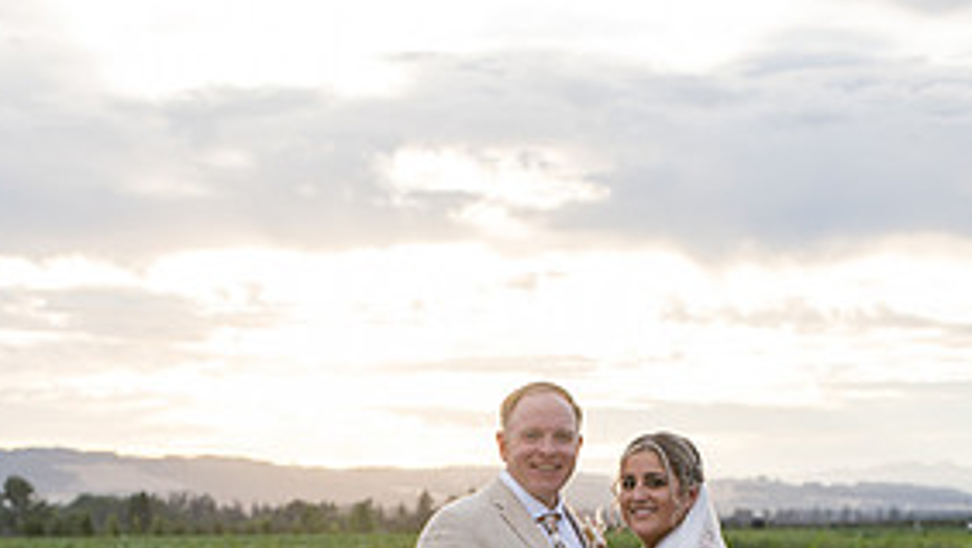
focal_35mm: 117
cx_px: 493
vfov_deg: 10.3
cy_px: 579
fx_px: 3017
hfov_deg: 18.3
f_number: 5
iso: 320
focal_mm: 70
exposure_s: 1/320
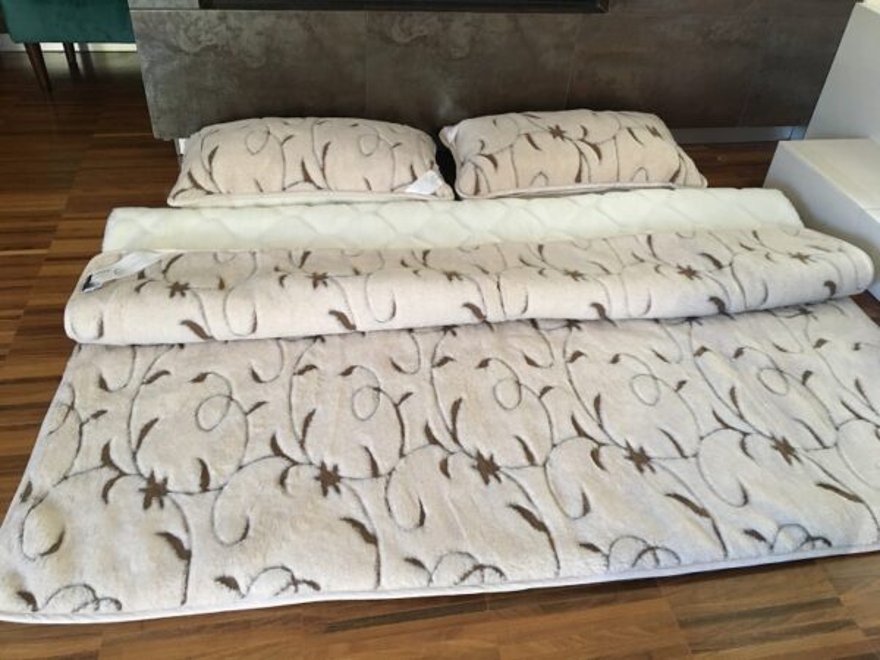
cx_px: 440
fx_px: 737
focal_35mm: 29
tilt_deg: -39.1
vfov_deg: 48.2
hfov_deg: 61.7
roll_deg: -4.2
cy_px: 330
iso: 125
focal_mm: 4.15
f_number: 2.2
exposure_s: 1/33
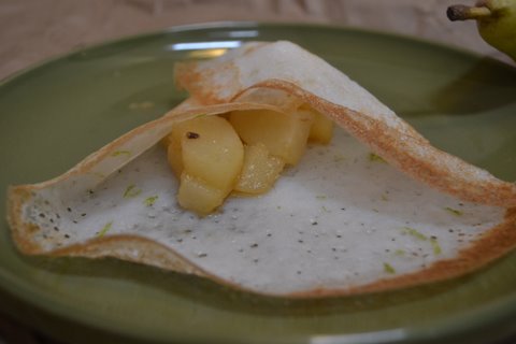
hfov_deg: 45.0
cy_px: 172
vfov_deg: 30.8
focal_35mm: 44
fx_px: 623
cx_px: 258
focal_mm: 29
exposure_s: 1/20
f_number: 4.5
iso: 800
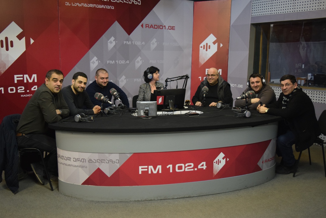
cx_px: 163
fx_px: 326
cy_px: 109
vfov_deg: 36.9
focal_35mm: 36
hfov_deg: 53.1
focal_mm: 24
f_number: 4
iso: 2000
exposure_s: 1/60
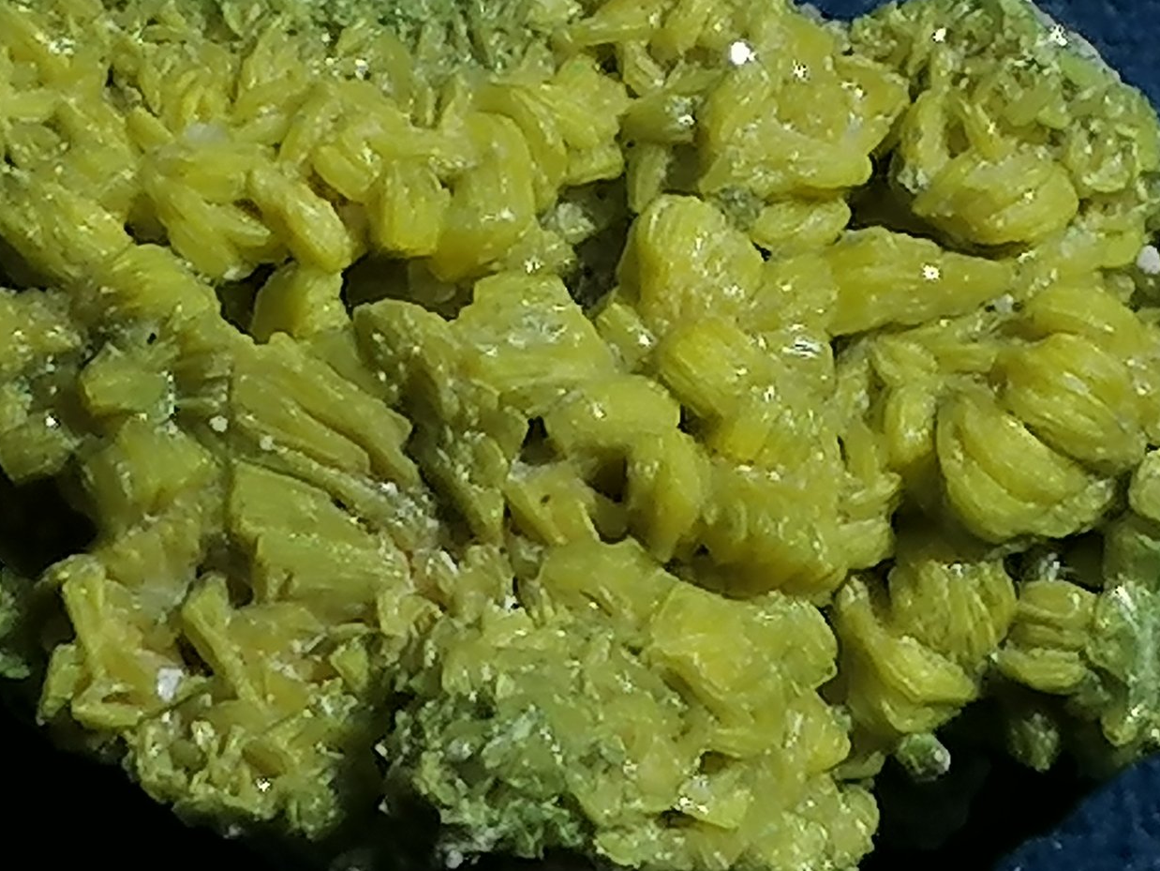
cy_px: 426
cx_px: 503
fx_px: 6972
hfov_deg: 9.5
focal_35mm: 208
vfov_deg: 7.1
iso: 50
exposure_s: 1/1445
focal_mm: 4.75
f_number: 1.8
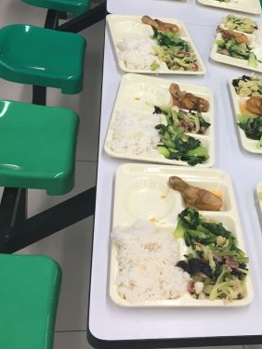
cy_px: 101
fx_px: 545
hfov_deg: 26.1
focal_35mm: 54
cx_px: 239
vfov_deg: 35.0
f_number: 2.2
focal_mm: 4.15
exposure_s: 1/33
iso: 25
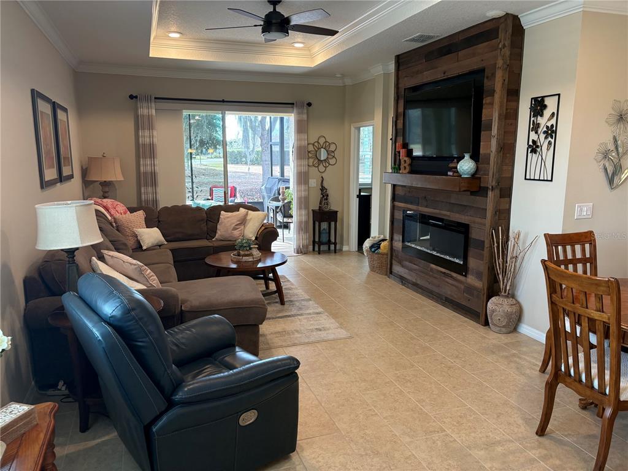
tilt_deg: -9.6
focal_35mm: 26
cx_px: 314
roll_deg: +0.0
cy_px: 236
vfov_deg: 53.1
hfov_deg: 67.3
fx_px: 472
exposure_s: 1/120
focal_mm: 5.96
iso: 160
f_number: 1.6
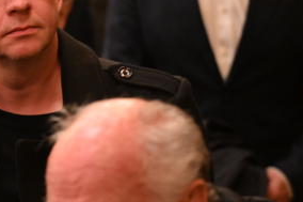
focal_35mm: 236
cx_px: -21
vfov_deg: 5.8
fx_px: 1985
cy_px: 56
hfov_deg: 8.7
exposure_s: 1/60
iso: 5000
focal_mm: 97
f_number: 2.8
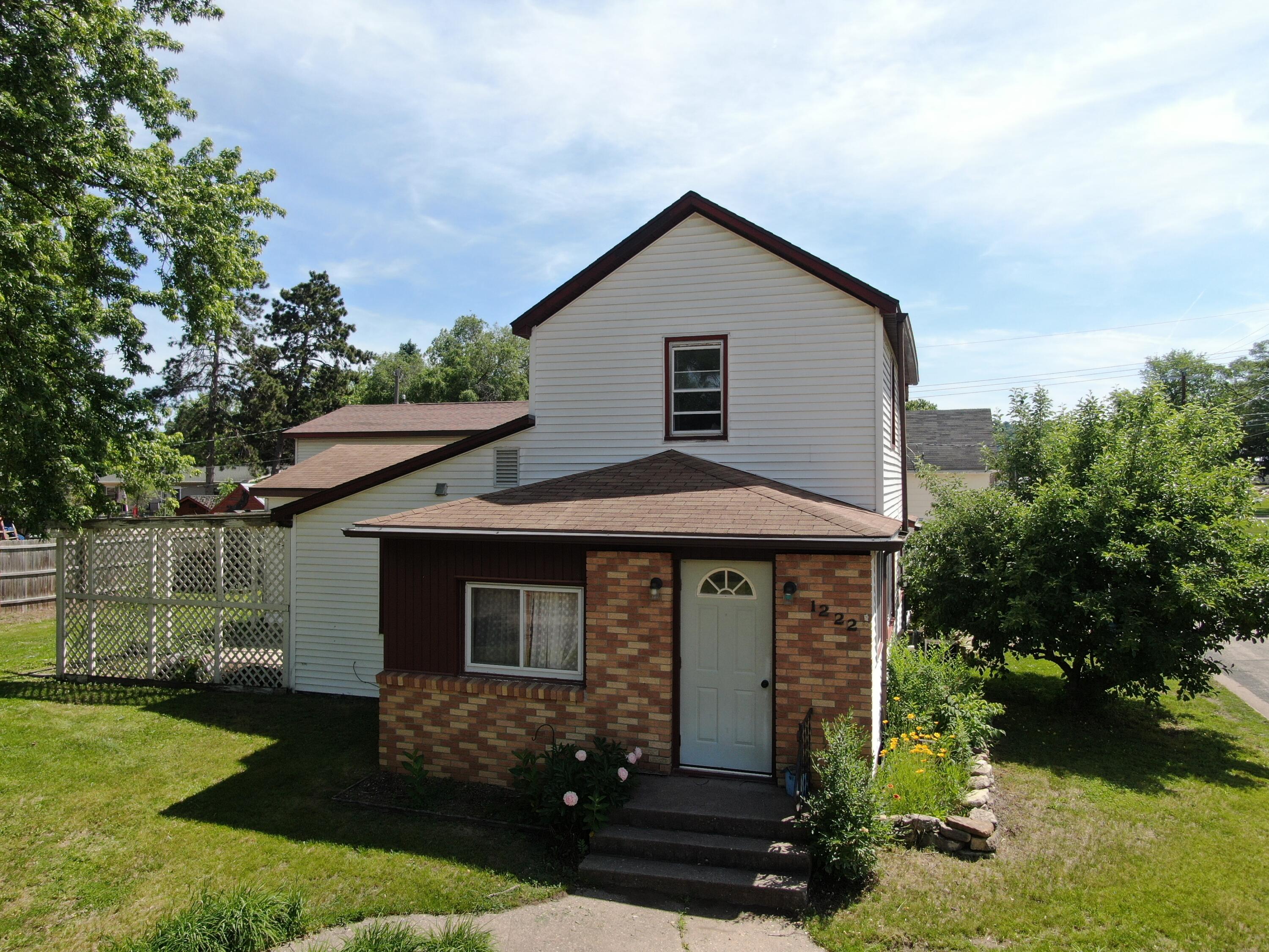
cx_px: 634
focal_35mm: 24
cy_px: 476
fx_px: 880
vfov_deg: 56.8
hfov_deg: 71.6
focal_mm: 4.39
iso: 100
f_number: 2.8
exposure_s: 1/1000
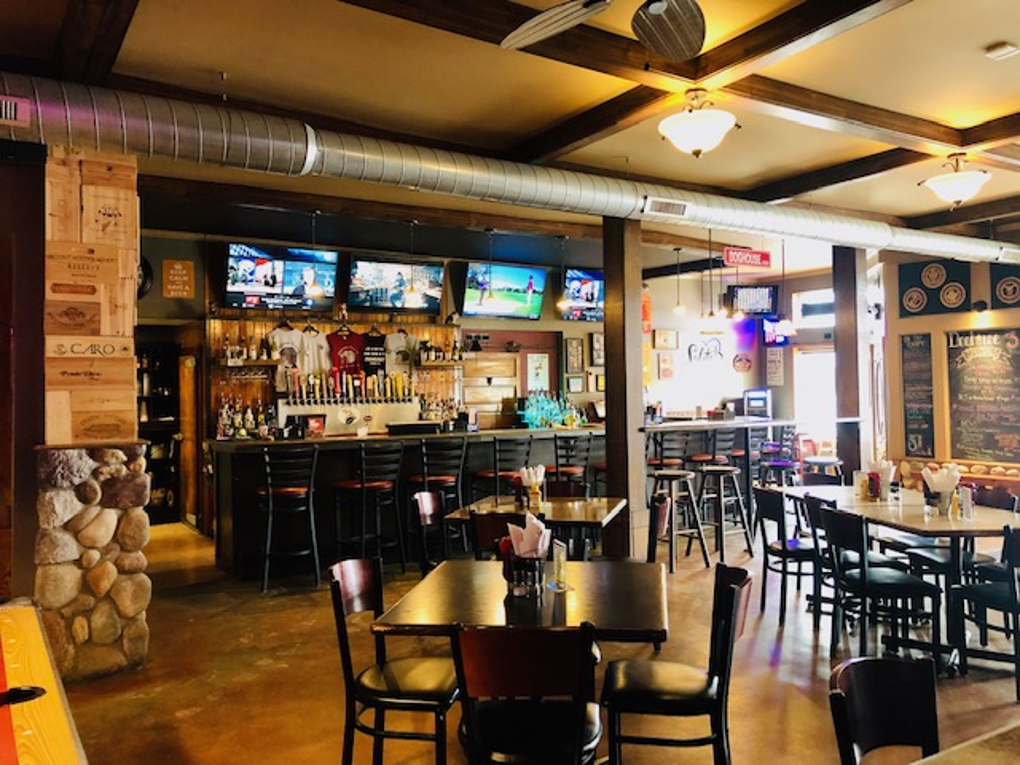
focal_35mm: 28
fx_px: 825
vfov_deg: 49.7
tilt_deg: +1.1
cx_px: 510
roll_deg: +0.7
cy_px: 382
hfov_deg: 63.4
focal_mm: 3.99
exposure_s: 1/11
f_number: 1.8
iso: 100
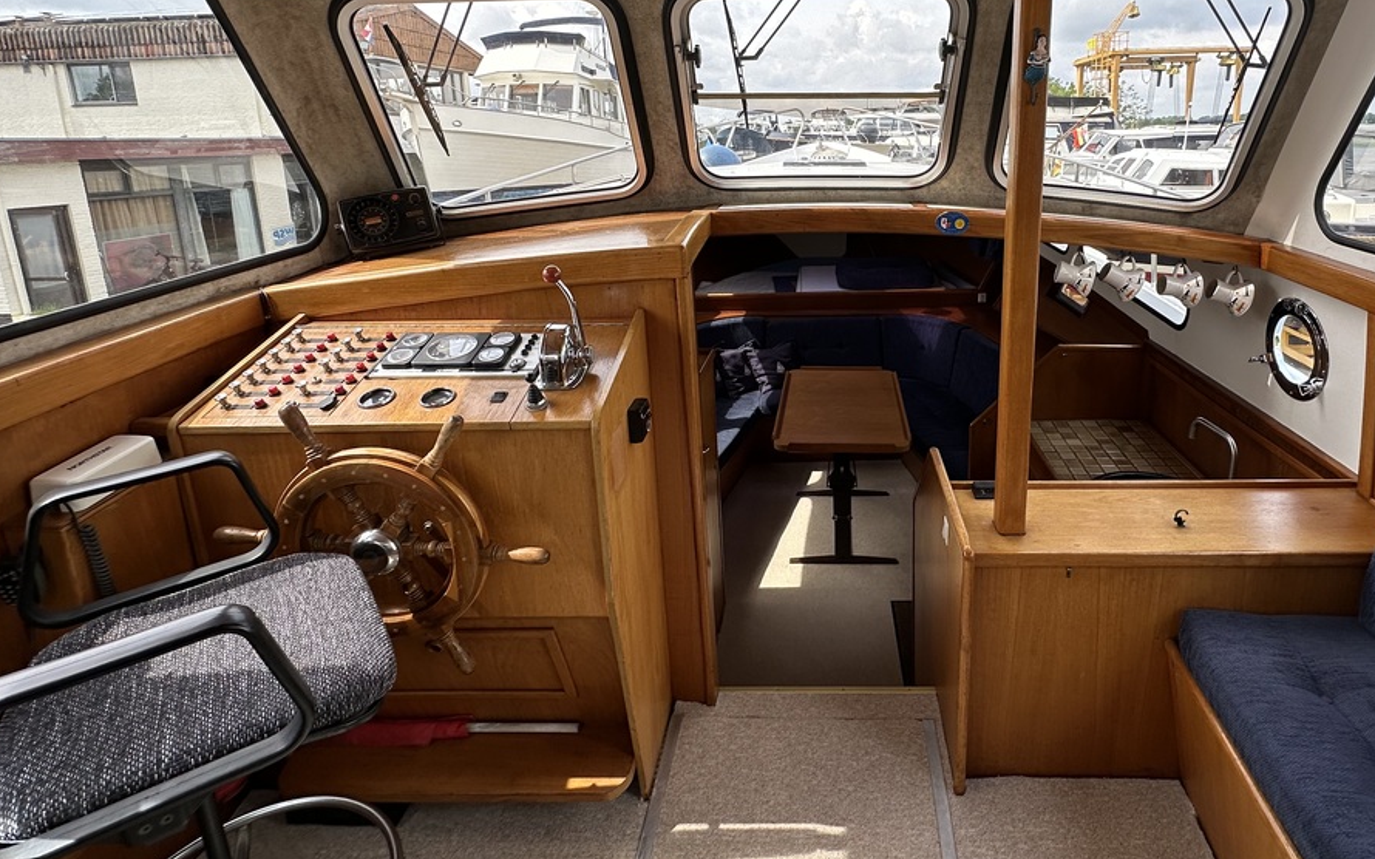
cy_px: 286
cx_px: 808
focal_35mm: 20
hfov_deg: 84.3
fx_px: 749
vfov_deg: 58.3
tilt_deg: -10.8
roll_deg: +1.9
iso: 40
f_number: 2.2
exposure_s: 1/355
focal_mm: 2.22
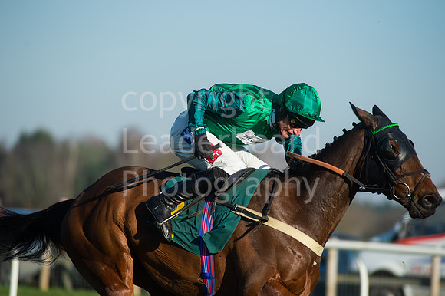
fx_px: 3706
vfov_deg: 4.6
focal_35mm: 300
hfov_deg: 6.9
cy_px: 148
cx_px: 222
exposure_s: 1/4000
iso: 400
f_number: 7.1
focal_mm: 300
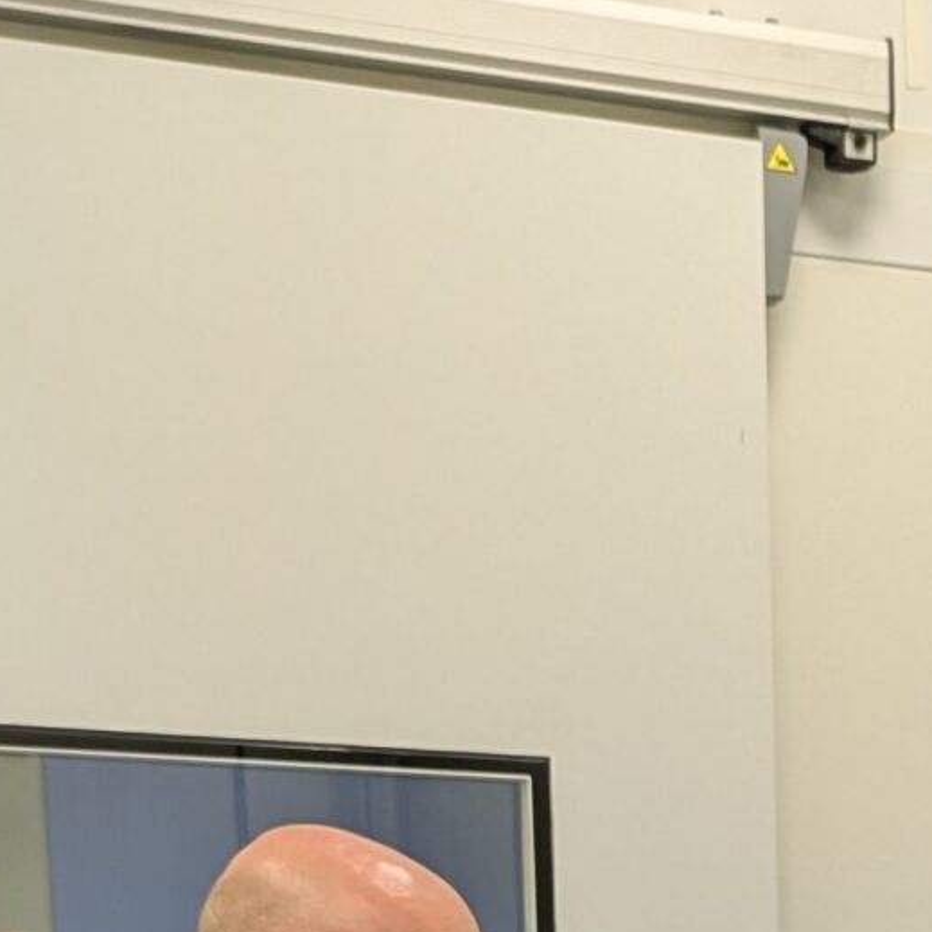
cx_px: 1388
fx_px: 3320
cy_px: 1663
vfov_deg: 14.2
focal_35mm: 109
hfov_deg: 14.9
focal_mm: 5.43
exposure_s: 1/50
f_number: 1.89
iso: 72
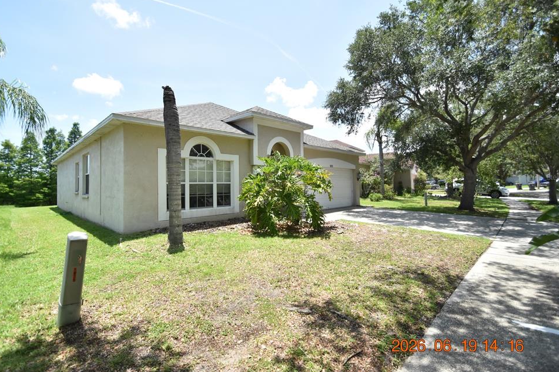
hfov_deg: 96.8
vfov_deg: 73.6
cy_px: 177
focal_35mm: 16
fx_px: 248
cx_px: 282
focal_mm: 10
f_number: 3.5
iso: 800
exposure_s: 1/4000
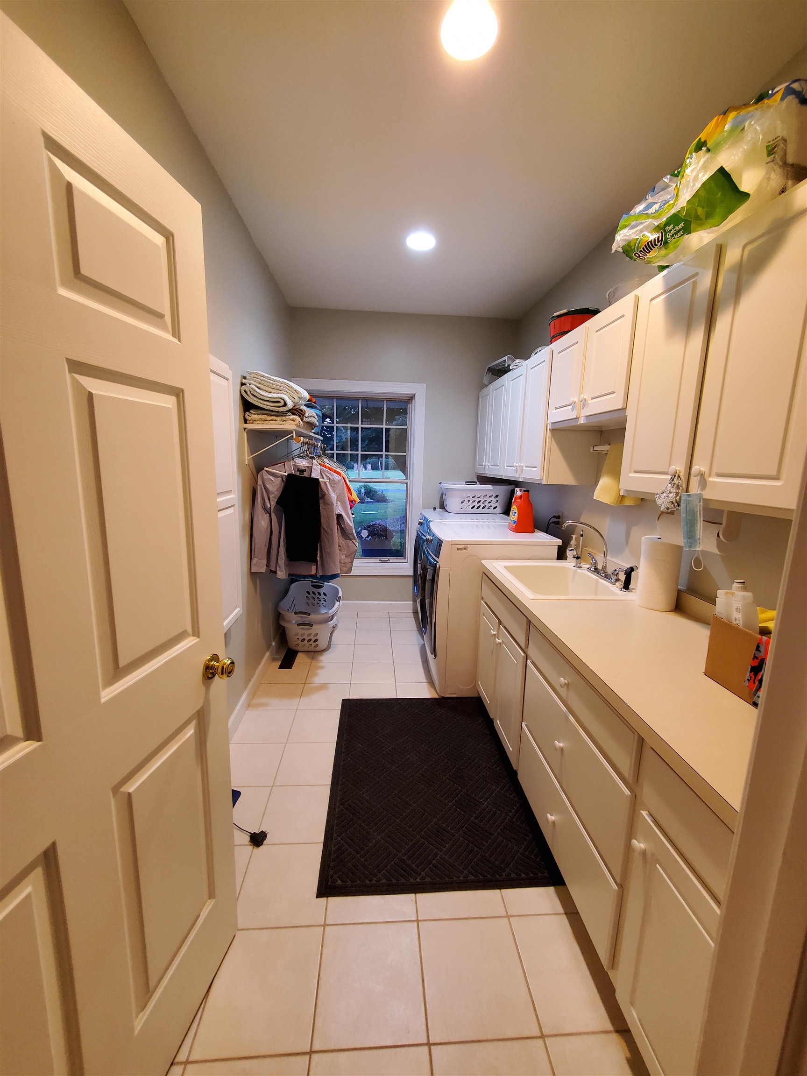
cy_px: 538
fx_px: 404
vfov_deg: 106.2
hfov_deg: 89.9
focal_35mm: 13
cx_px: 404
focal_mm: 1.8
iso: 500
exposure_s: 1/39
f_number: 2.2
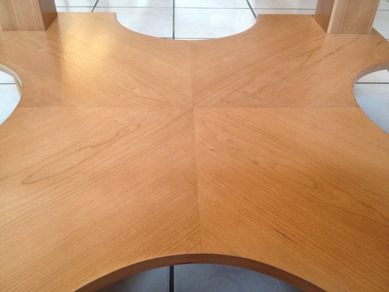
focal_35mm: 35
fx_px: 393
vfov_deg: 40.7
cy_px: 146
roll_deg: -0.7
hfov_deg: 52.6
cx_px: 194
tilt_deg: -38.6
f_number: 2.4
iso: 250
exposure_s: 1/20
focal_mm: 4.28
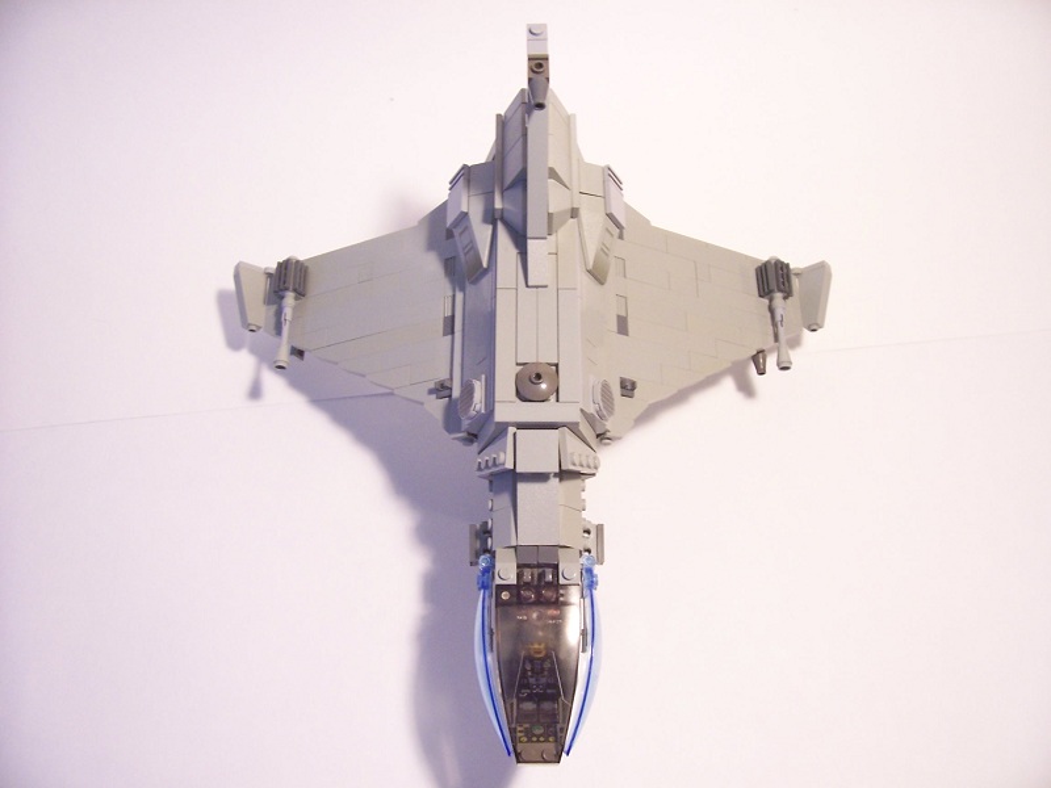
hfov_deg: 54.0
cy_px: 394
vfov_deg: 41.8
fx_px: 1032
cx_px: 526
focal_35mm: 34
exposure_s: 1/20
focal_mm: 5.6
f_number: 2.7
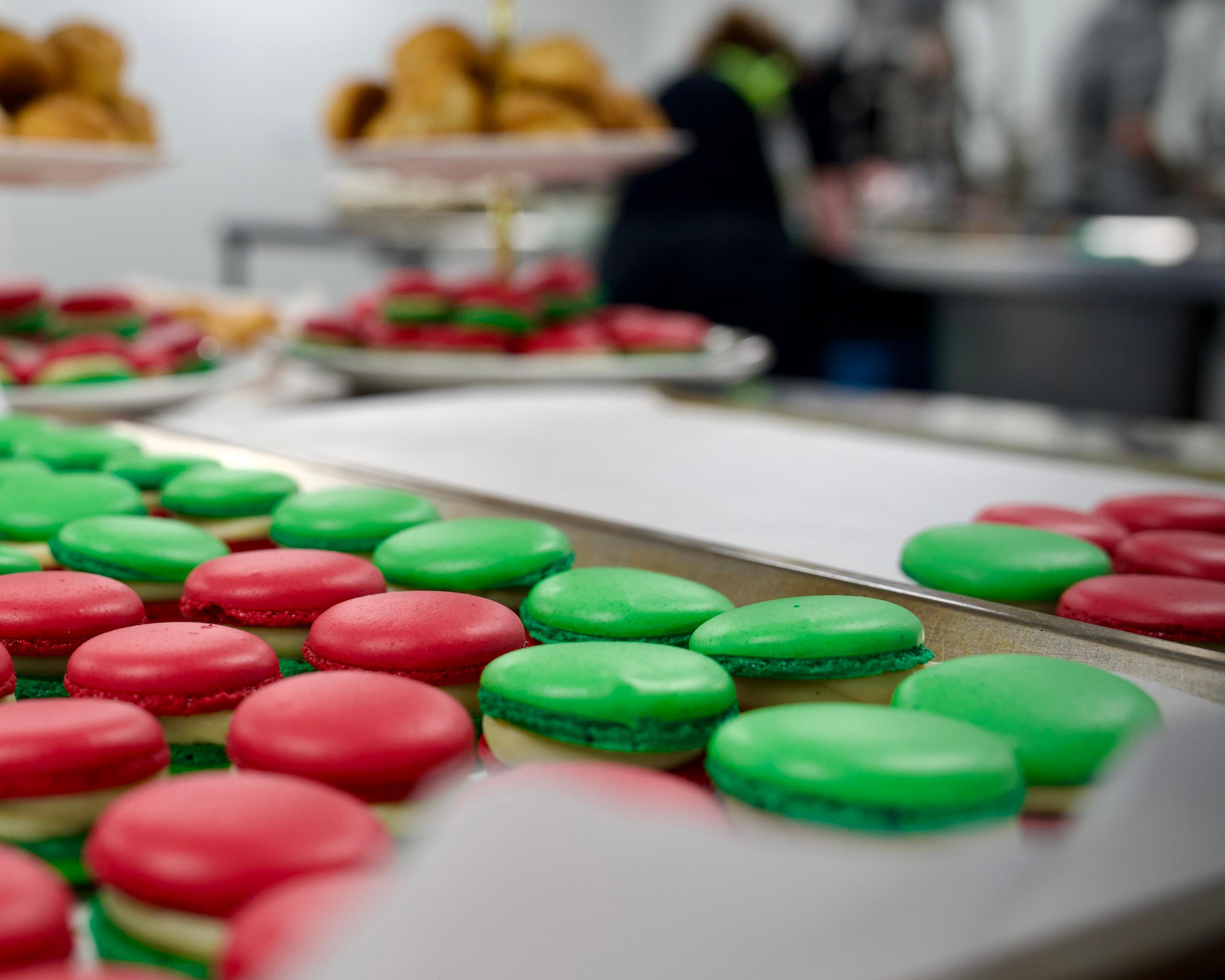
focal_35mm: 52
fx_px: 1885
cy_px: 424
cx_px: 198
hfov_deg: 34.6
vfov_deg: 29.1
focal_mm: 33
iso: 640
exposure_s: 1/160
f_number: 4
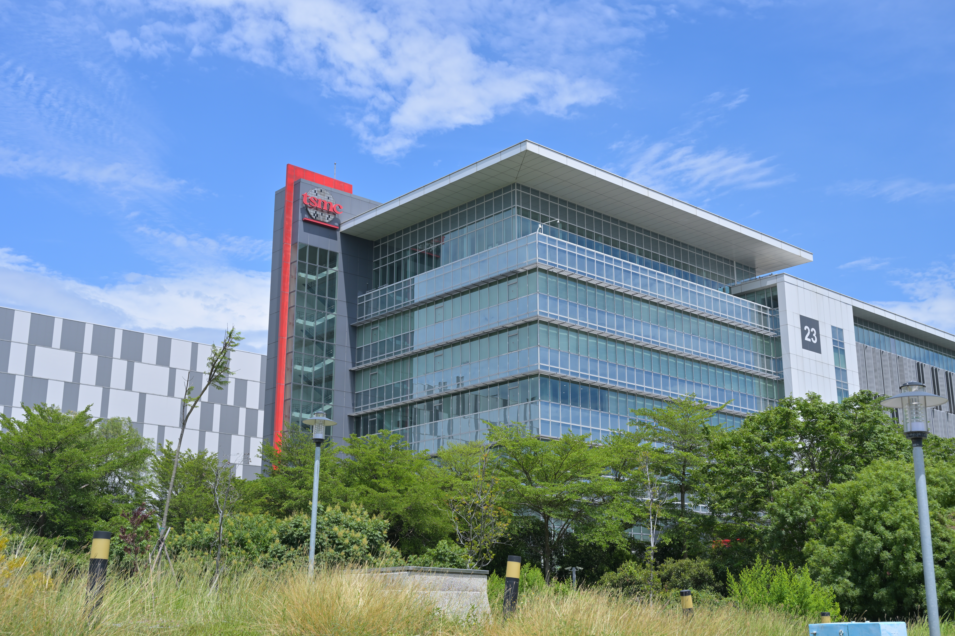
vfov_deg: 34.2
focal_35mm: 39
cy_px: 318
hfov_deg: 49.6
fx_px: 1034
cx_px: 478
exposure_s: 1/200
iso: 64
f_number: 8
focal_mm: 39
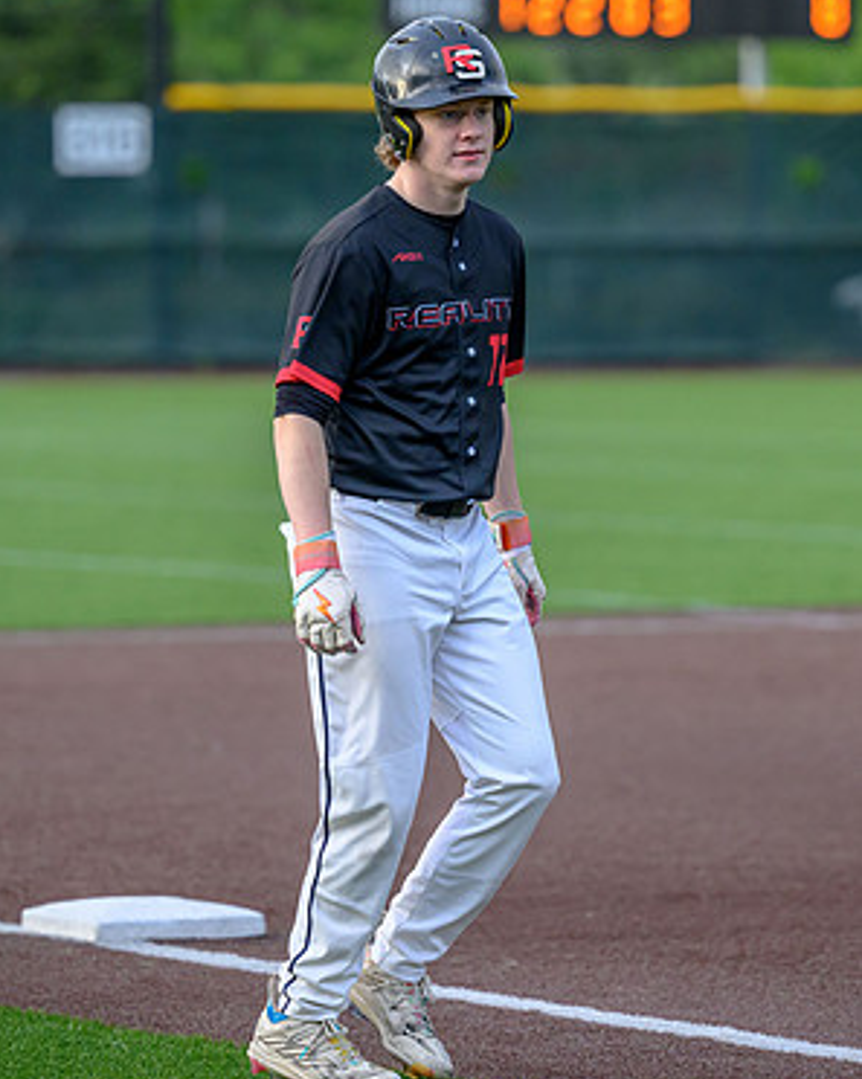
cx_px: 393
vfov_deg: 6.0
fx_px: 10281
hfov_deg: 4.8
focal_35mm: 322
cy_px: 470
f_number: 2.8
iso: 1400
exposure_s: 1/2000
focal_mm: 165
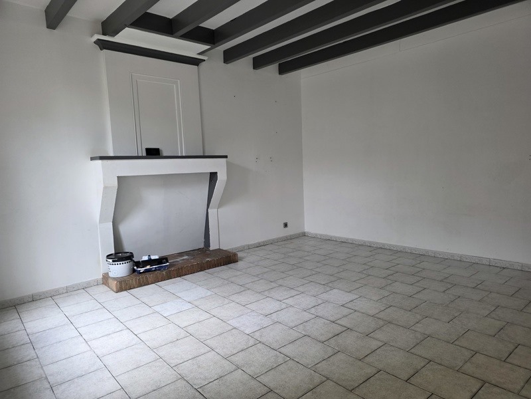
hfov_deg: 73.9
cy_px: 200
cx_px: 266
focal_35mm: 23
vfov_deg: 58.9
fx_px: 353
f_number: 1.7
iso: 200
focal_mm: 6.3
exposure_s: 1/180
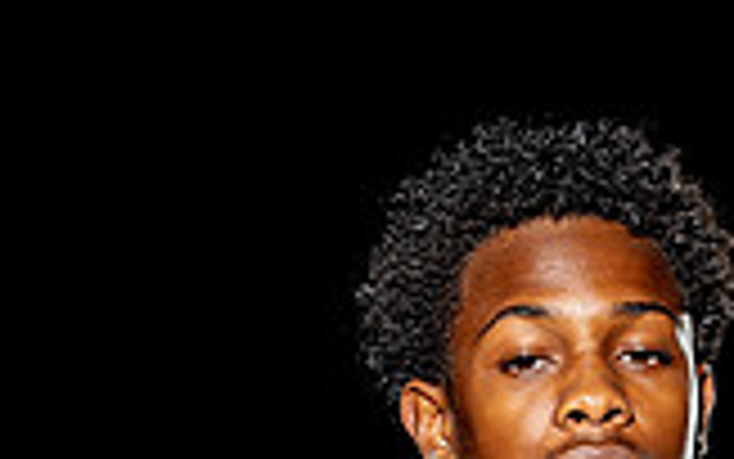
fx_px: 2982
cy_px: 1008
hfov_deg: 14.0
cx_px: 495
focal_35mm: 149
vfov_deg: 8.3
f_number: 7.1
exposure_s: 1/250
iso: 200
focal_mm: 53
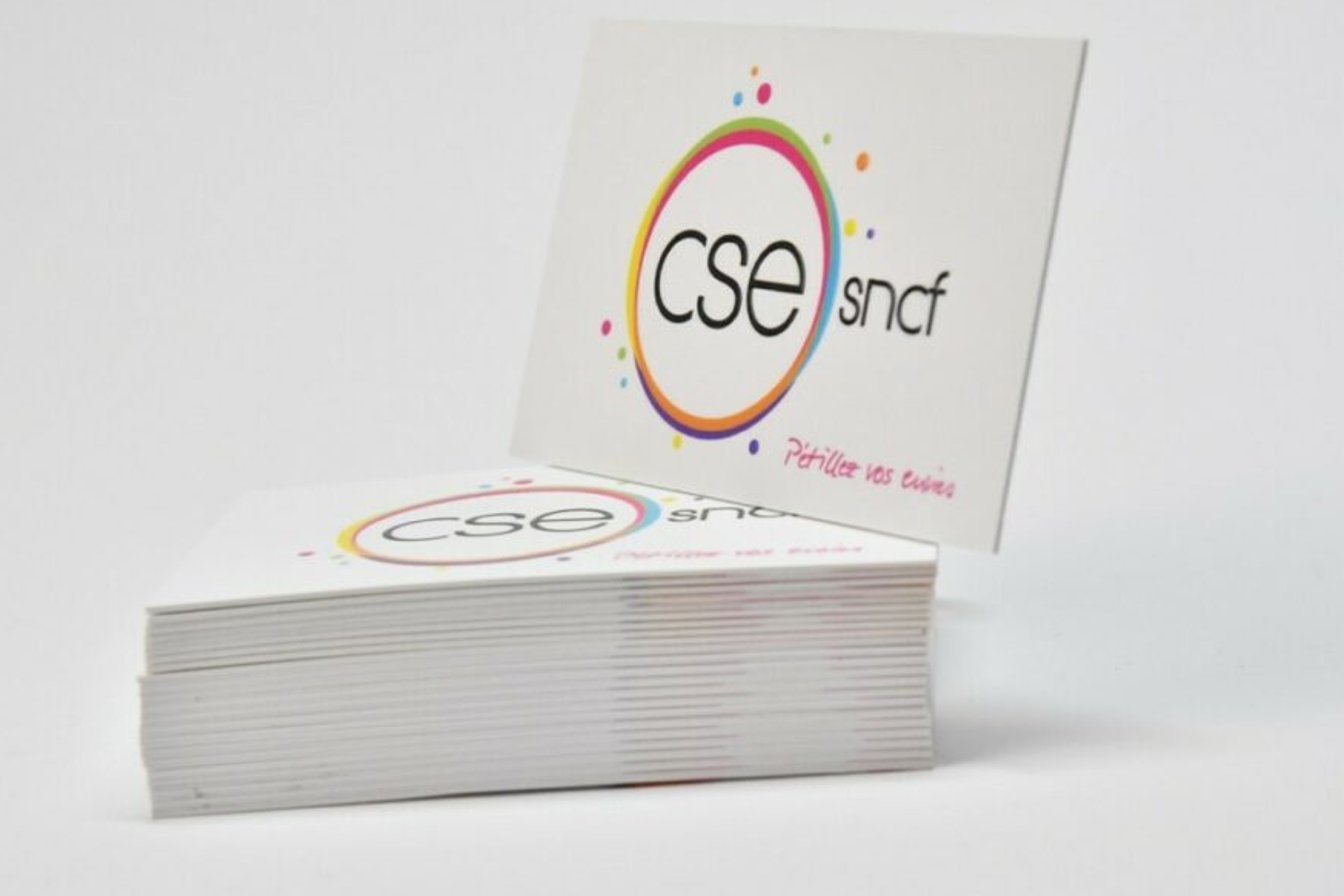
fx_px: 4592
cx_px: 697
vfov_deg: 11.1
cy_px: 391
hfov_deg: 16.6
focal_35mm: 123
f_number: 10
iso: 2500
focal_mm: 70
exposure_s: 1/250
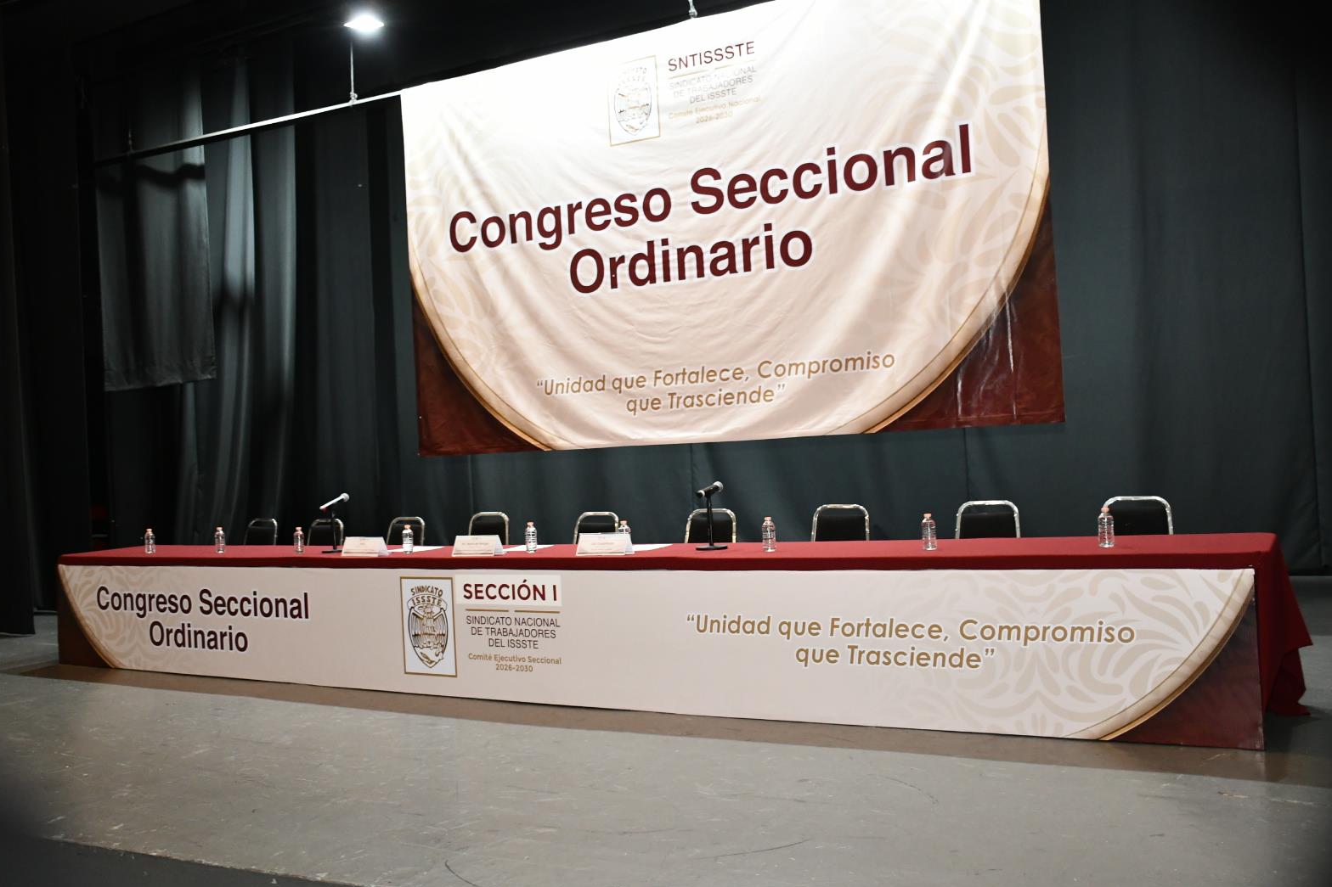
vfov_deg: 42.3
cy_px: 431
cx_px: 654
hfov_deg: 60.3
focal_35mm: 31
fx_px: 1147
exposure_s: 1/60
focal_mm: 20
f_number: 4
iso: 1800
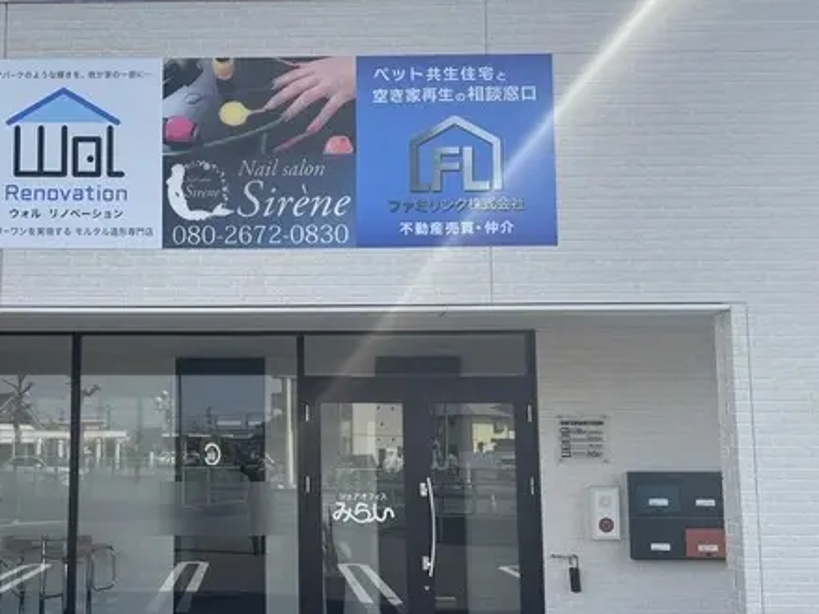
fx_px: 828
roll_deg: -0.5
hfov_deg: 51.1
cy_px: 377
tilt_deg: +5.2
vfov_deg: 40.4
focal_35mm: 35
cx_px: 241
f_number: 1.78
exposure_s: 1/2506
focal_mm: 6.76
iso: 80
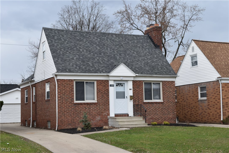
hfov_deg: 33.4
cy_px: 76
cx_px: 114
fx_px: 382
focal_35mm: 60
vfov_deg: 22.6
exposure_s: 1/250
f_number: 8
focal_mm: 40
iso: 320
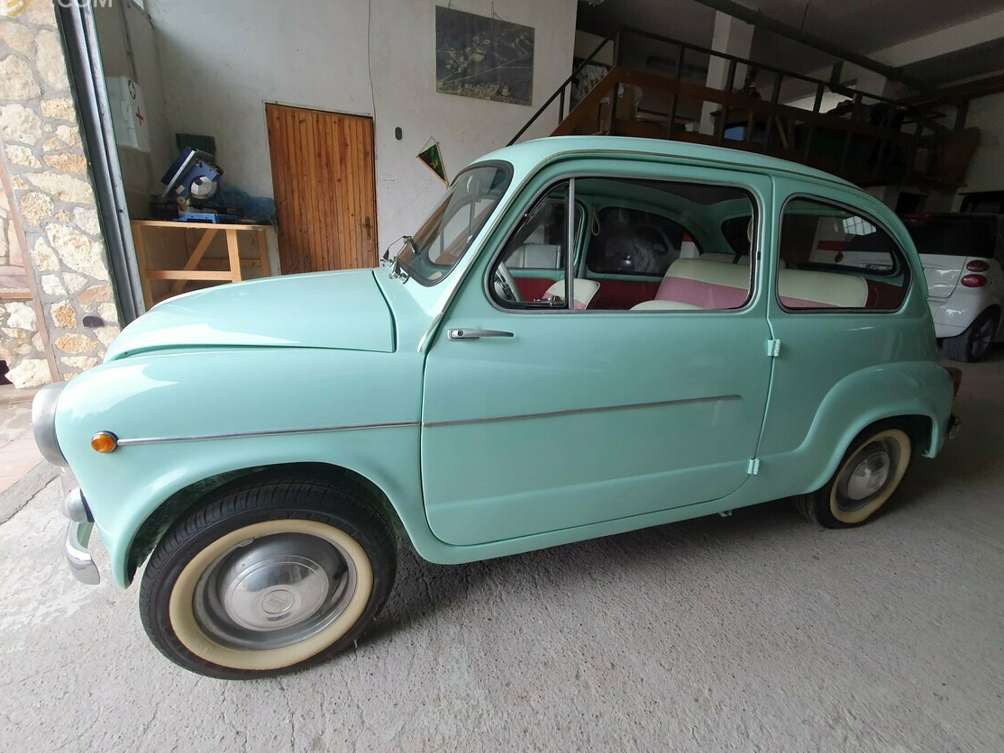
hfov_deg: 102.0
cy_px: 359
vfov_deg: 85.6
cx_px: 508
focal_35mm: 14
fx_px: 406
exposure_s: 1/60
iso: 64
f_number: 2.2
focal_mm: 1.8
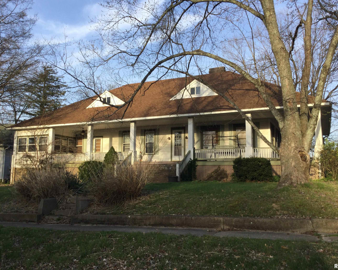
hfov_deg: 54.2
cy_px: 132
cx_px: 168
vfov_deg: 44.5
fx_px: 330
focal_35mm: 33
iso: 25
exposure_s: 1/374
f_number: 2.4
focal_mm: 3.3
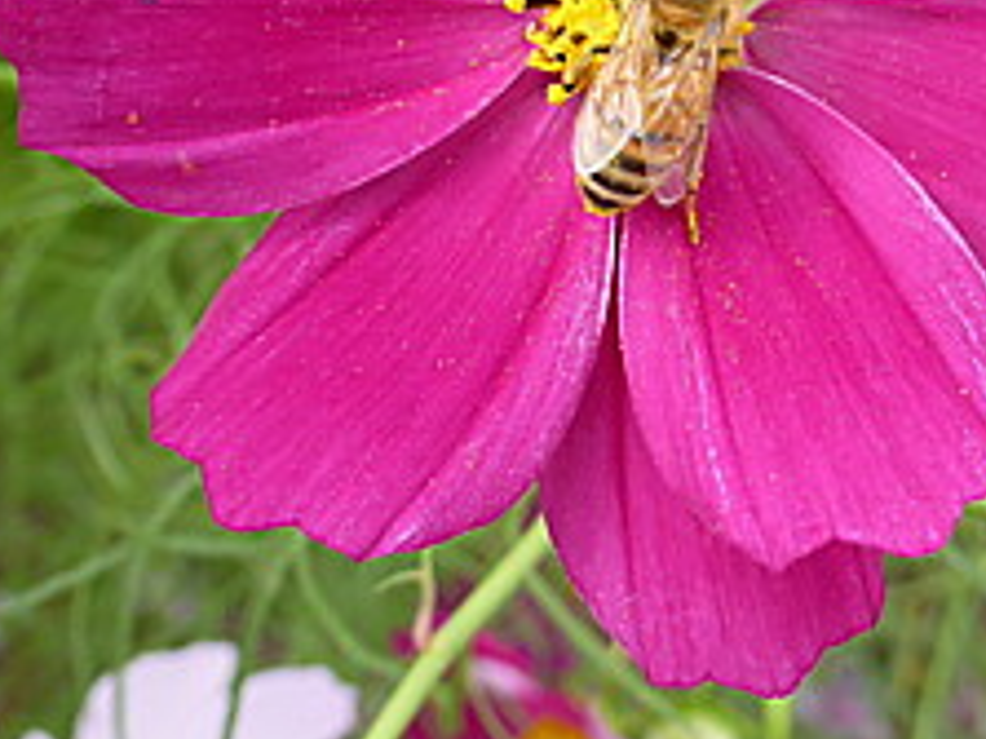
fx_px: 2448
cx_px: 752
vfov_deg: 17.1
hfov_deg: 22.5
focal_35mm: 86
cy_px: 235
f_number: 3.9
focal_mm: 6.9
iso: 100
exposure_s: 1/160
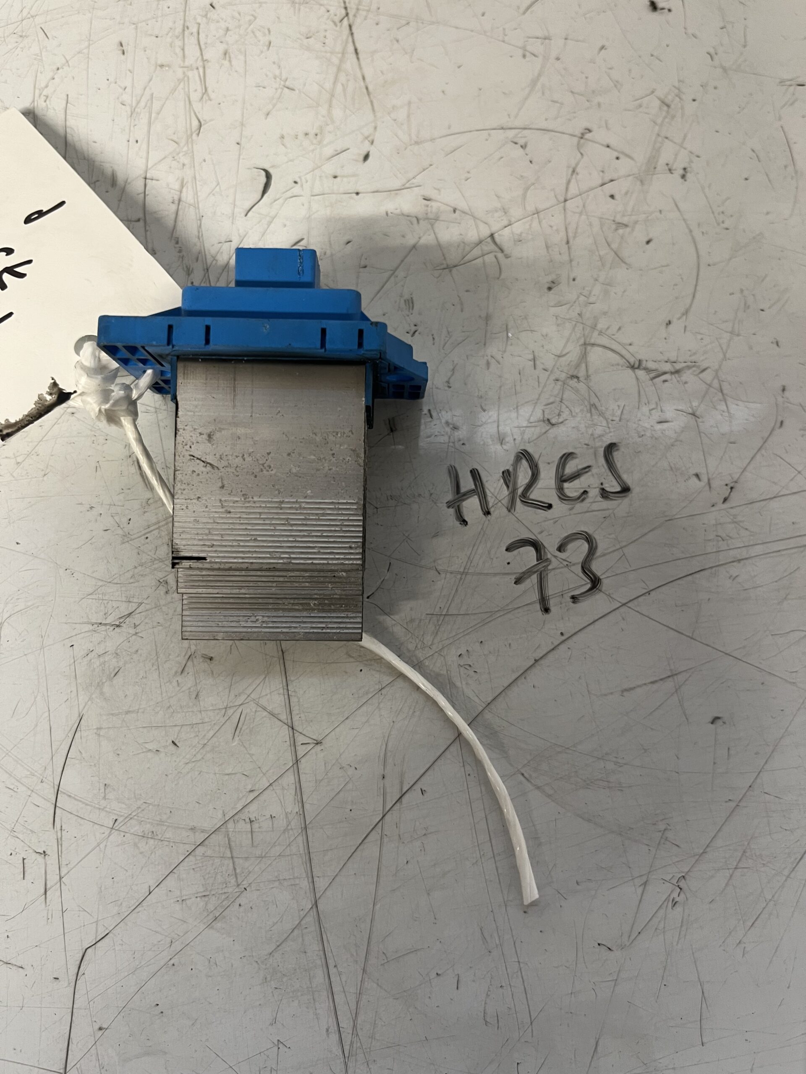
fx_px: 807
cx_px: 403
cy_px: 537
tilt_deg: -73.0
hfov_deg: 53.1
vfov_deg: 67.3
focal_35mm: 26
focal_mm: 5.1
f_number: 1.6
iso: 100
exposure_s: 1/50
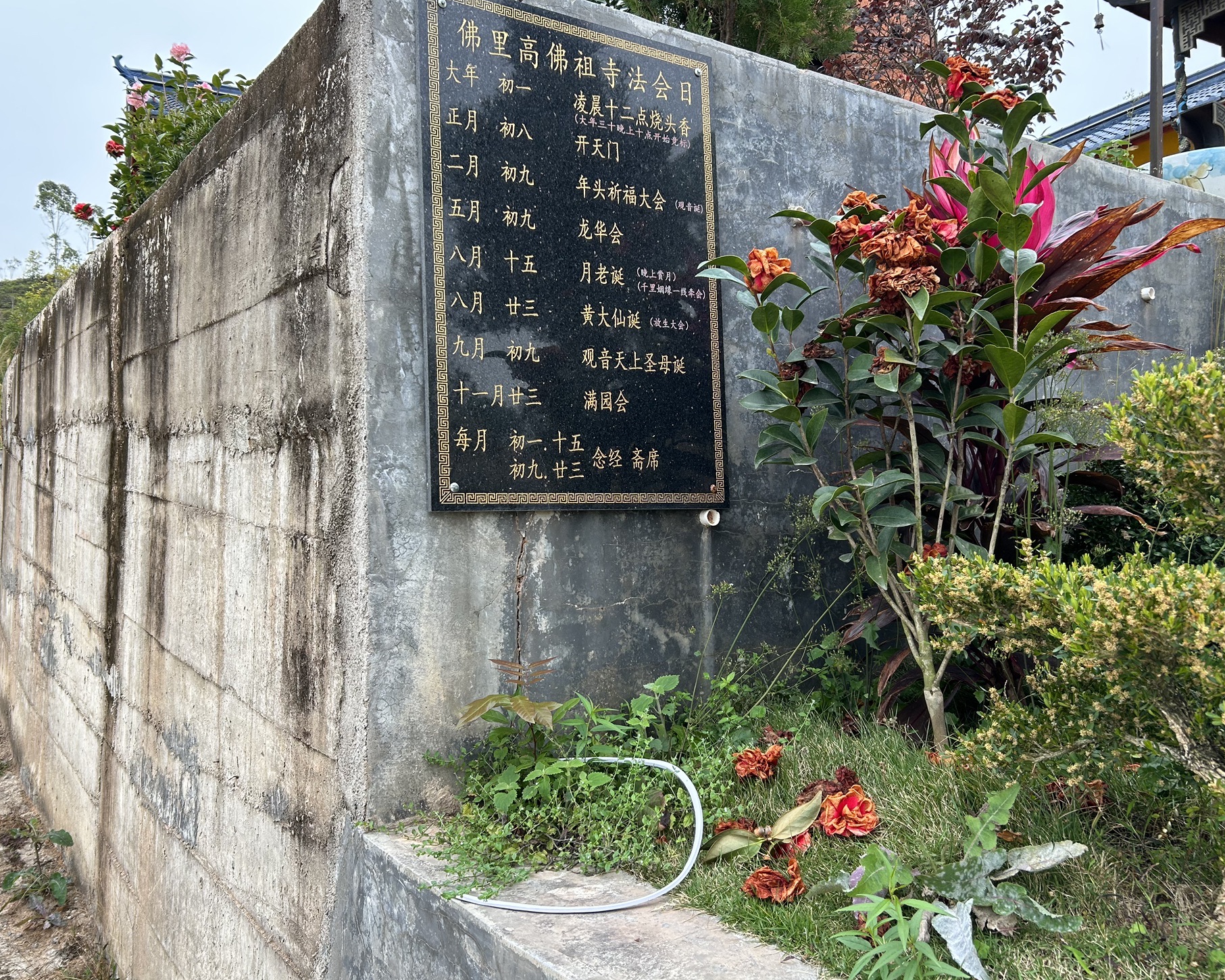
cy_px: 474
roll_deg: +1.6
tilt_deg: +3.7
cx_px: 600
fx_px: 1015
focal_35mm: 28
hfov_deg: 62.2
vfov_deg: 51.5
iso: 50
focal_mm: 5.7
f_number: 1.5
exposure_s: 1/157
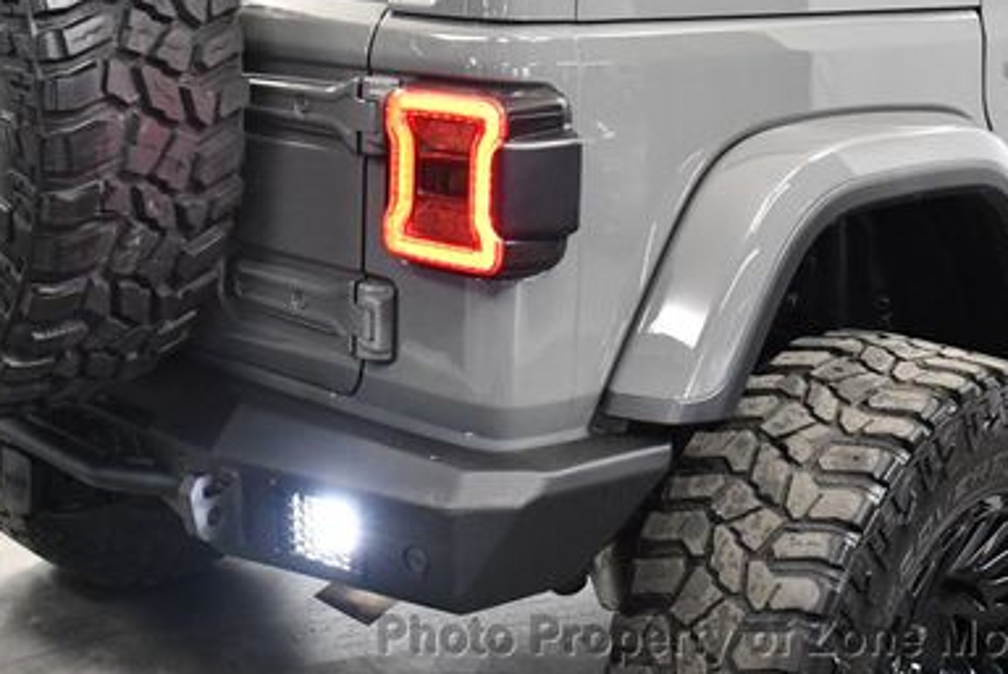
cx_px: 346
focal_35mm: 60
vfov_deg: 22.4
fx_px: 1682
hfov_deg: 33.1
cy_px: 126
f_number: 3.5
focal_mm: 18
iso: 2200
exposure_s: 1/125
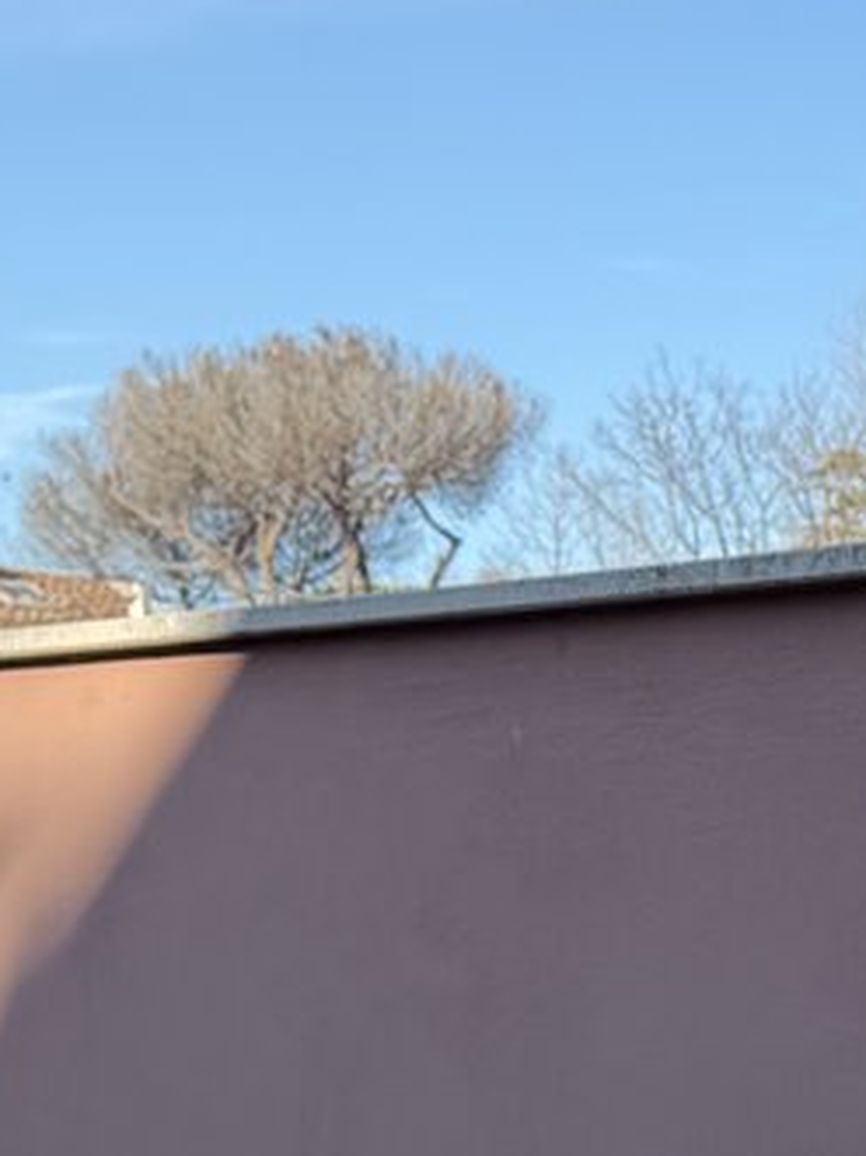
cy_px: 1488
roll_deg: +0.2
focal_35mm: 116
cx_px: 1110
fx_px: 3872
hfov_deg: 12.4
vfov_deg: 16.1
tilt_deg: -9.2
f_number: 1.78
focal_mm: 6.76
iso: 80
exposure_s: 1/2445
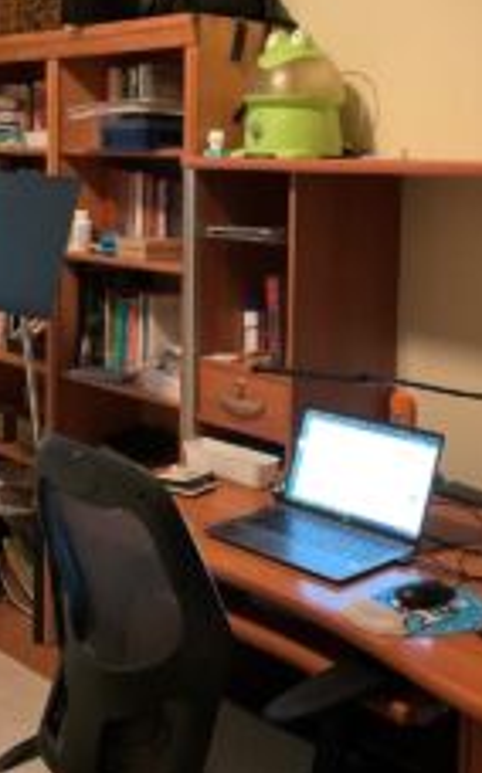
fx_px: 1138
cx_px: 258
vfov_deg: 37.5
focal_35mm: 54
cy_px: 325
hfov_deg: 23.9
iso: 500
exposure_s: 1/30
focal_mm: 3
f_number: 1.8
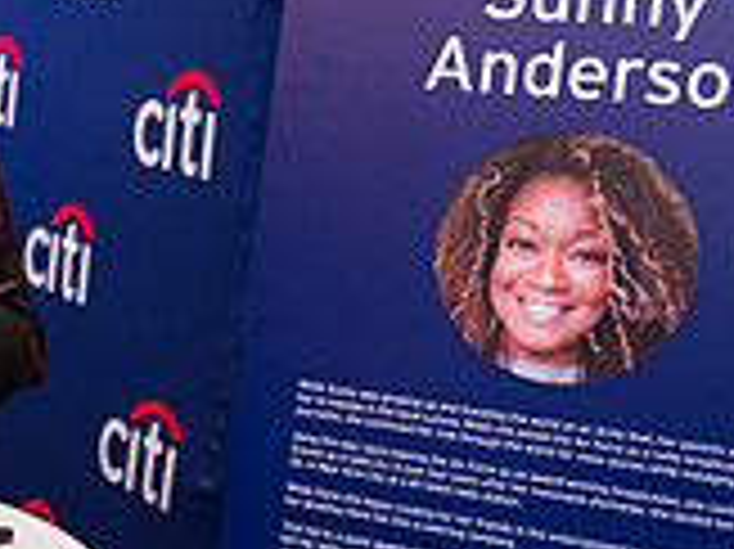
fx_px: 2034
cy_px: 202
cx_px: -302
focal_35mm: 96
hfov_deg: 18.5
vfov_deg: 15.4
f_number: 3.2
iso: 400
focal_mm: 28
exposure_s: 1/160
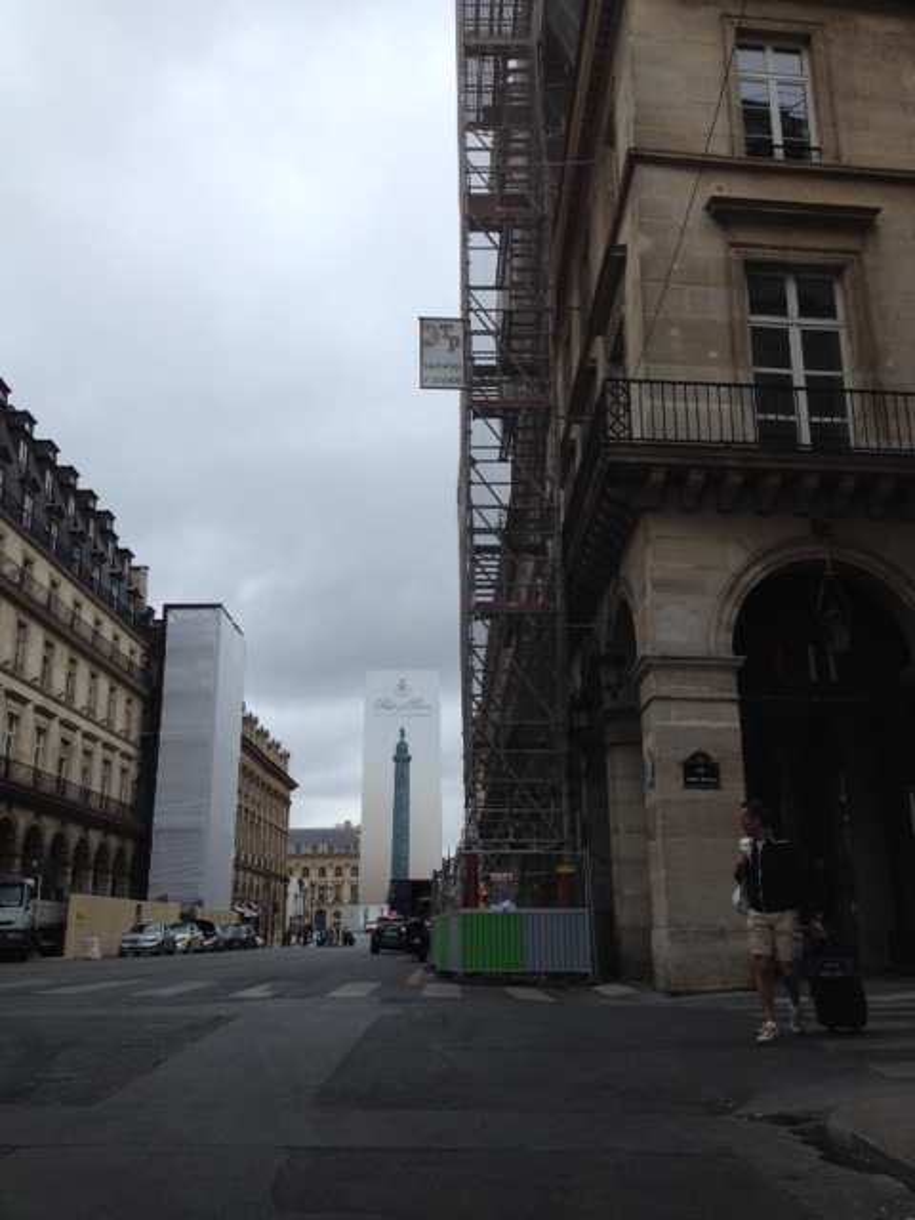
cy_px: 610
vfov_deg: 52.6
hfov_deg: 40.7
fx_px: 1234
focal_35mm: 35
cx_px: 458
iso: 50
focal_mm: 4.28
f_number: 2.4
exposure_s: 1/920
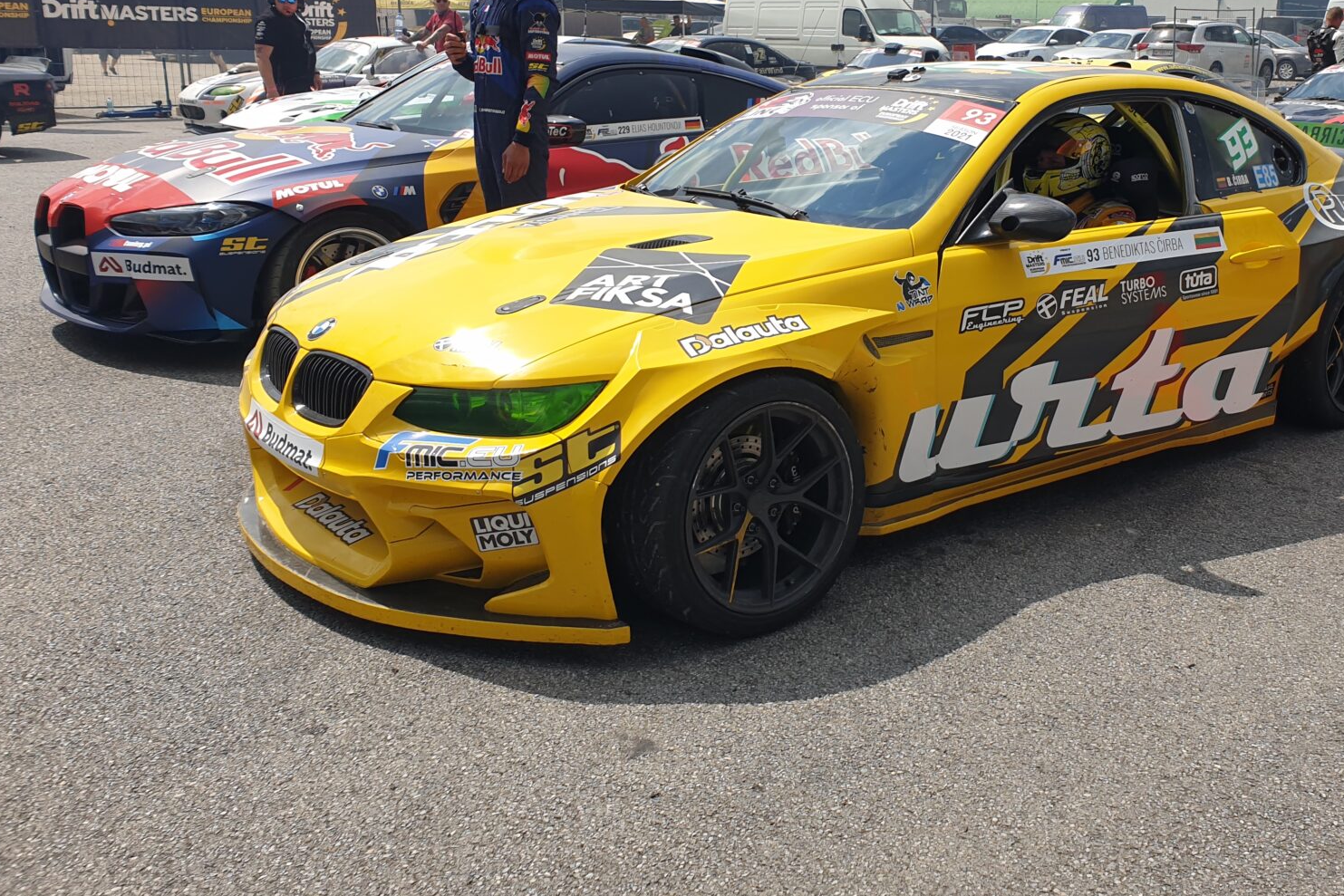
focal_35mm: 35
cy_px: 308
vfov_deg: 37.5
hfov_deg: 53.7
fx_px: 1307
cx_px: 862
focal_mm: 4.3
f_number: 2.4
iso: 50
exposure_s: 1/2188
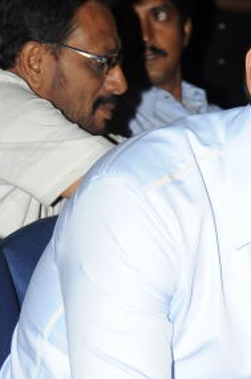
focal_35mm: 295
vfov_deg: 6.9
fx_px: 3096
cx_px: 285
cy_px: 536
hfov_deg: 4.6
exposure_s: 1/125
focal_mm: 82
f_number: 5.6
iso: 400
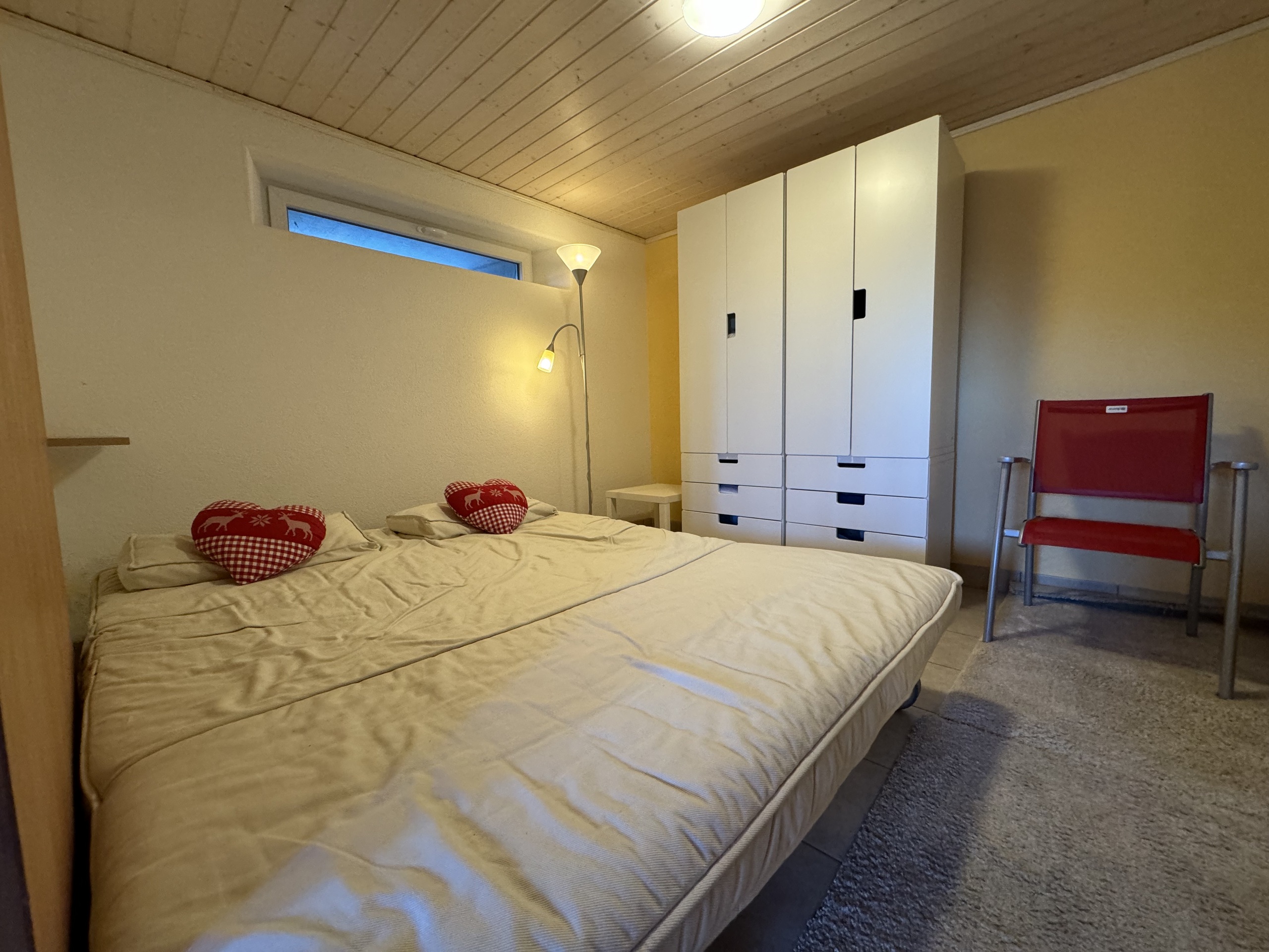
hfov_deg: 102.1
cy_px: 476
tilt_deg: -6.1
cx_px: 634
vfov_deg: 85.7
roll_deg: +1.6
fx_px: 513
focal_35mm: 14
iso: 320
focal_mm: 2.22
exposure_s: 1/50
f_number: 2.2
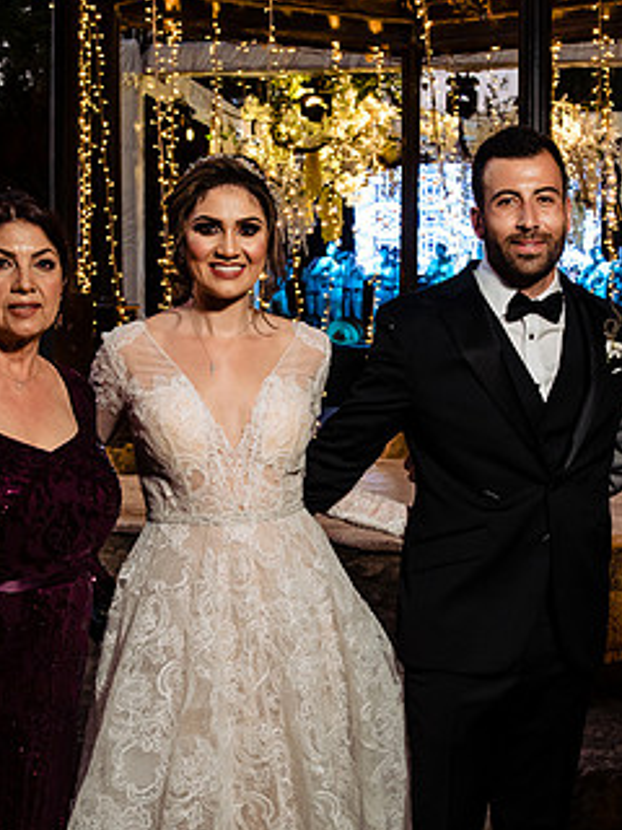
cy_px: 416
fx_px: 1629
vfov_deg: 28.6
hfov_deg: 21.6
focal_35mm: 68
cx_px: 317
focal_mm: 35
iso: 1600
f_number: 5.6
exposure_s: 1/60
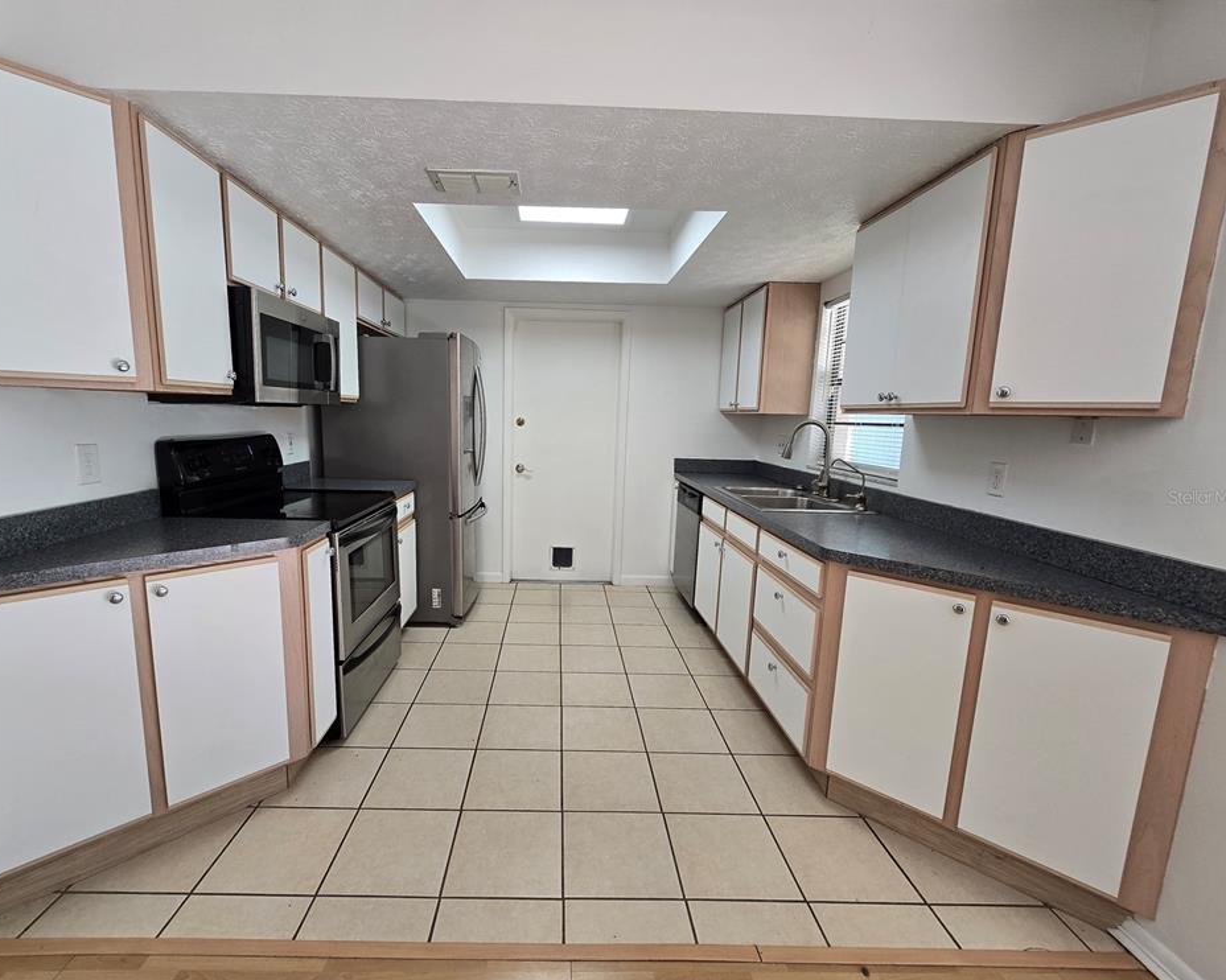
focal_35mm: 14
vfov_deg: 88.0
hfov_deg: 100.6
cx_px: 572
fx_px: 508
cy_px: 497
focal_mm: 2.2
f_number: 2.2
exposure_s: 1/60
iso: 80
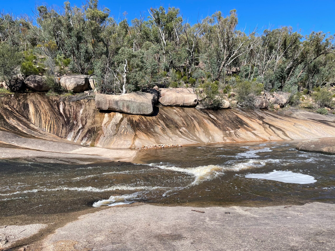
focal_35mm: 26
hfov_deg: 67.3
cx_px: 168
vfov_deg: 53.1
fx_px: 252
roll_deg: +1.6
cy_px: 126
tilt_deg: -2.1
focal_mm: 5.1
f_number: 1.6
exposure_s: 1/2857
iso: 32
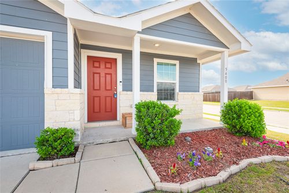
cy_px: 96
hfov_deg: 96.7
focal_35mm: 16
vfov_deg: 73.8
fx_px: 129
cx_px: 144
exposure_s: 1/100
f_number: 7.1
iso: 100
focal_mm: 16
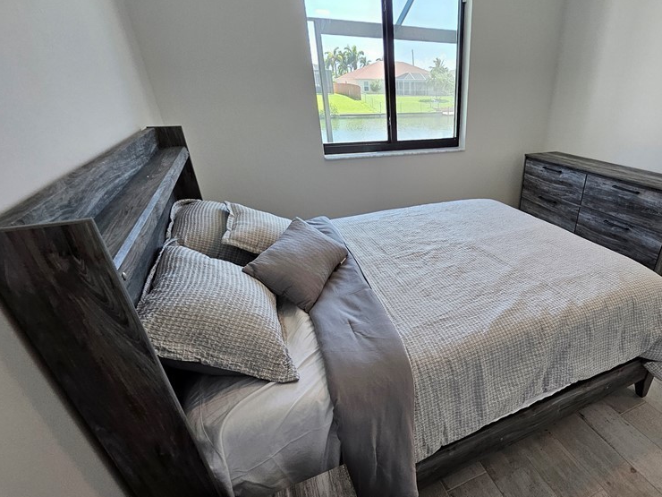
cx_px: 433
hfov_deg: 85.1
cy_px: 281
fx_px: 344
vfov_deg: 71.3
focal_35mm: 18
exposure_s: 1/60
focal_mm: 1.74
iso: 100
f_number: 2.2
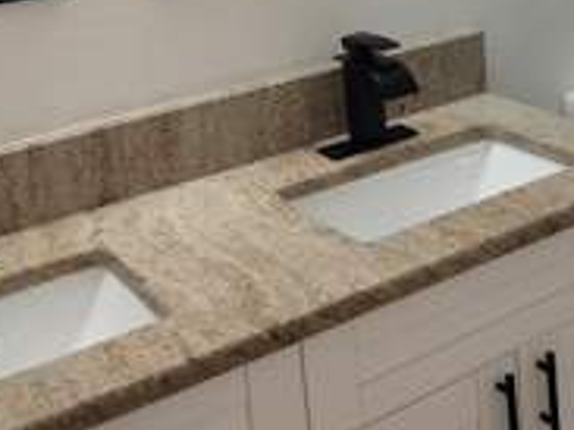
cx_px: 530
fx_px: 1044
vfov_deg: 22.1
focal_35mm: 63
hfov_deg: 29.3
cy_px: -31
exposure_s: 1/120
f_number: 1.7
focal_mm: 5.24
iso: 250
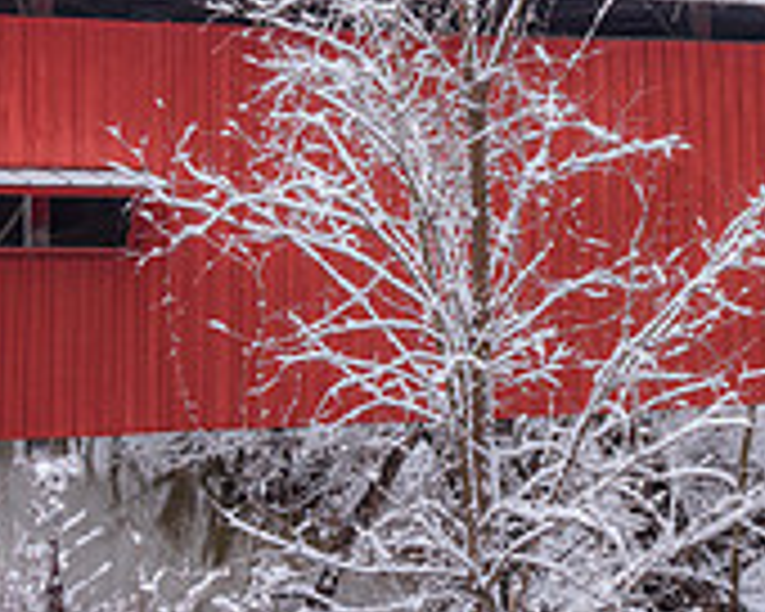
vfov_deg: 13.8
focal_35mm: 109
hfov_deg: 17.6
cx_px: 540
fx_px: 2468
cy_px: -61
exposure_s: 1/125
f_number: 13
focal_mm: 34
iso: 100
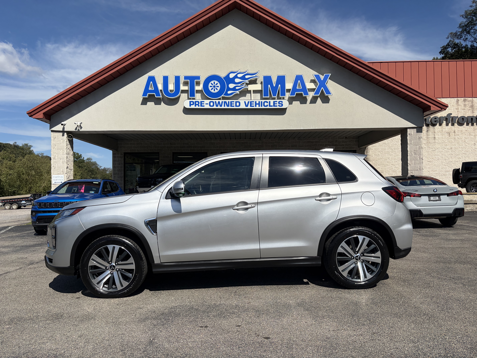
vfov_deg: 53.1
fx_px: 358
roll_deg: +0.9
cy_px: 179
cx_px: 238
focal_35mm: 26
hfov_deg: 67.3
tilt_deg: +1.6
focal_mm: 5.96
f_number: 1.6
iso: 64
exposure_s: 1/7813
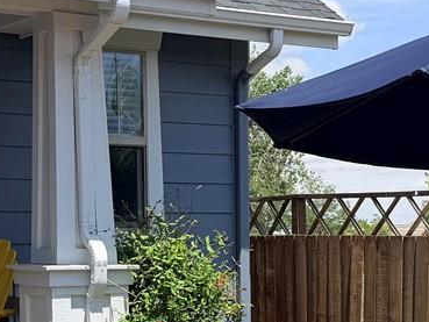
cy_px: 302
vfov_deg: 14.1
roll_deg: -0.1
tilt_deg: -3.1
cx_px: 302
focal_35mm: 104
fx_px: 1289
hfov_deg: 18.8
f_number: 1.78
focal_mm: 6.76
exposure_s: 1/4673
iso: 80
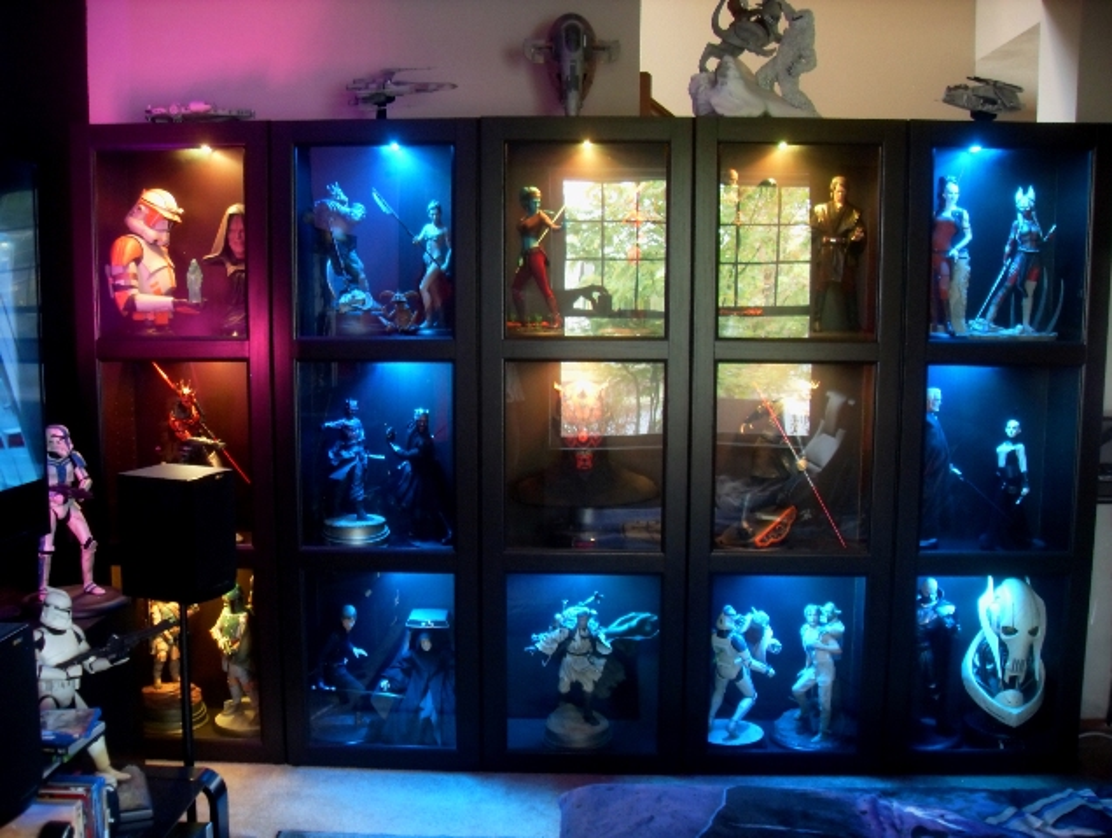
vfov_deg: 41.9
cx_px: 556
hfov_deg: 53.9
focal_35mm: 34
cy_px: 419
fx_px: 1094
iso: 200
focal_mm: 6.3
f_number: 2.8
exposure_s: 1/1.43
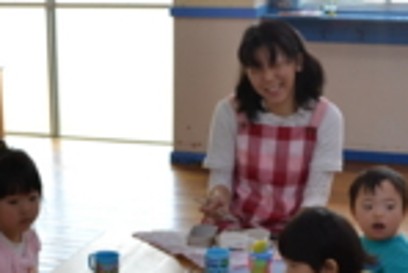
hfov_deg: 22.6
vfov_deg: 15.0
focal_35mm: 89
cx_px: 91
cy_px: 302
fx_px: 1010
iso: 400
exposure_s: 1/125
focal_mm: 22
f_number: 5.6
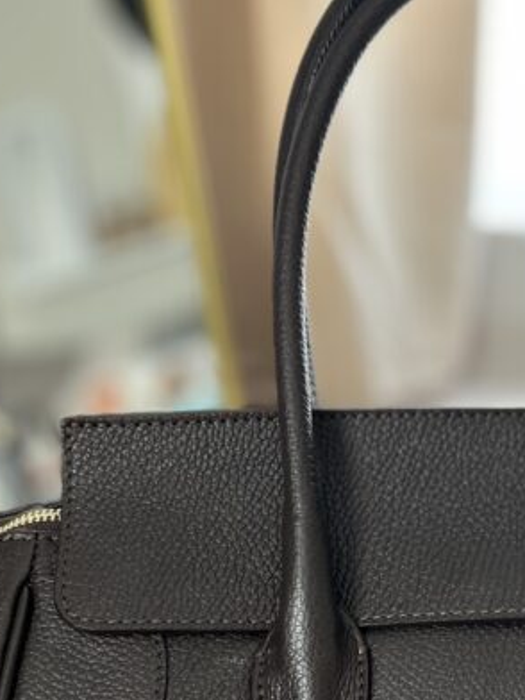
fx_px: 1072
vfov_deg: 34.6
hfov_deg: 26.3
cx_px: 509
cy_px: 598
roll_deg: -2.1
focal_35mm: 53
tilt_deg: -27.1
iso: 125
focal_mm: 5.7
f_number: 1.5
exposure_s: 1/50
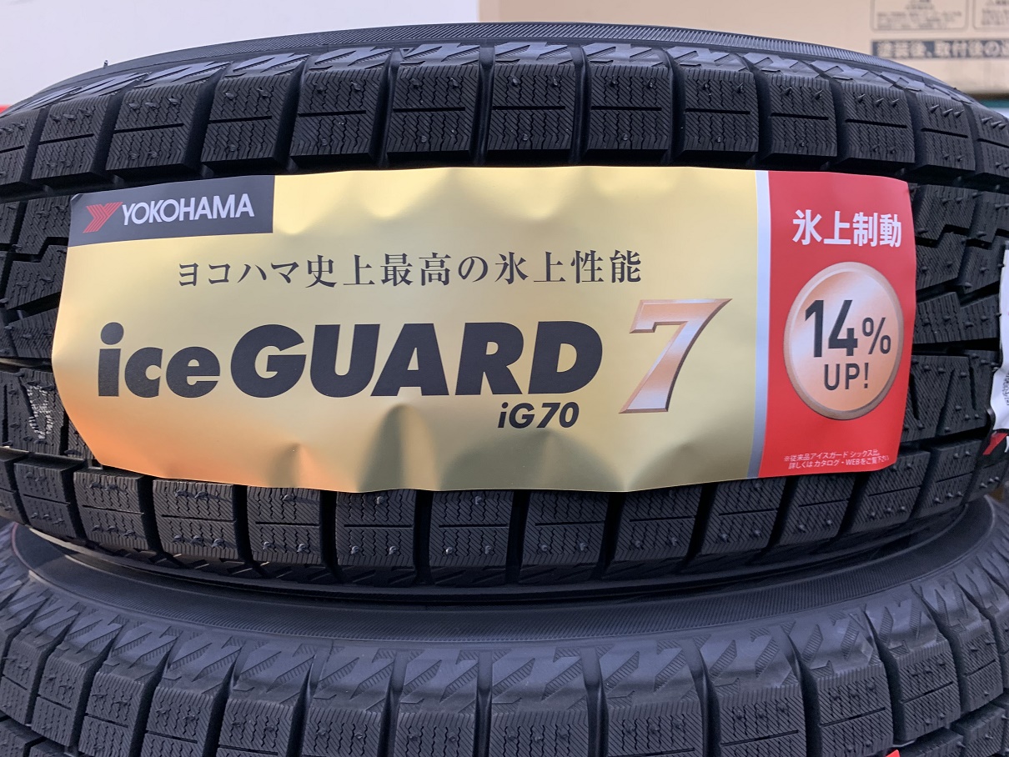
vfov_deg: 53.1
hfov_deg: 67.3
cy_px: 378
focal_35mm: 26
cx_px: 504
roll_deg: +1.3
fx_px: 758
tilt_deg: -5.4
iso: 64
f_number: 1.8
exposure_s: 1/50
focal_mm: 4.25
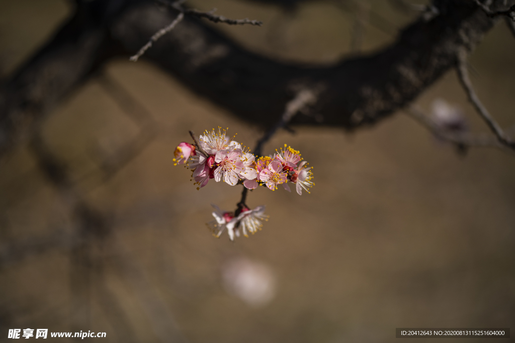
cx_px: 258
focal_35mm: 105
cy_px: 172
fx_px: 1502
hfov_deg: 19.5
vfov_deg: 13.0
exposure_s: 1/5000
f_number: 3.3
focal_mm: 105
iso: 125
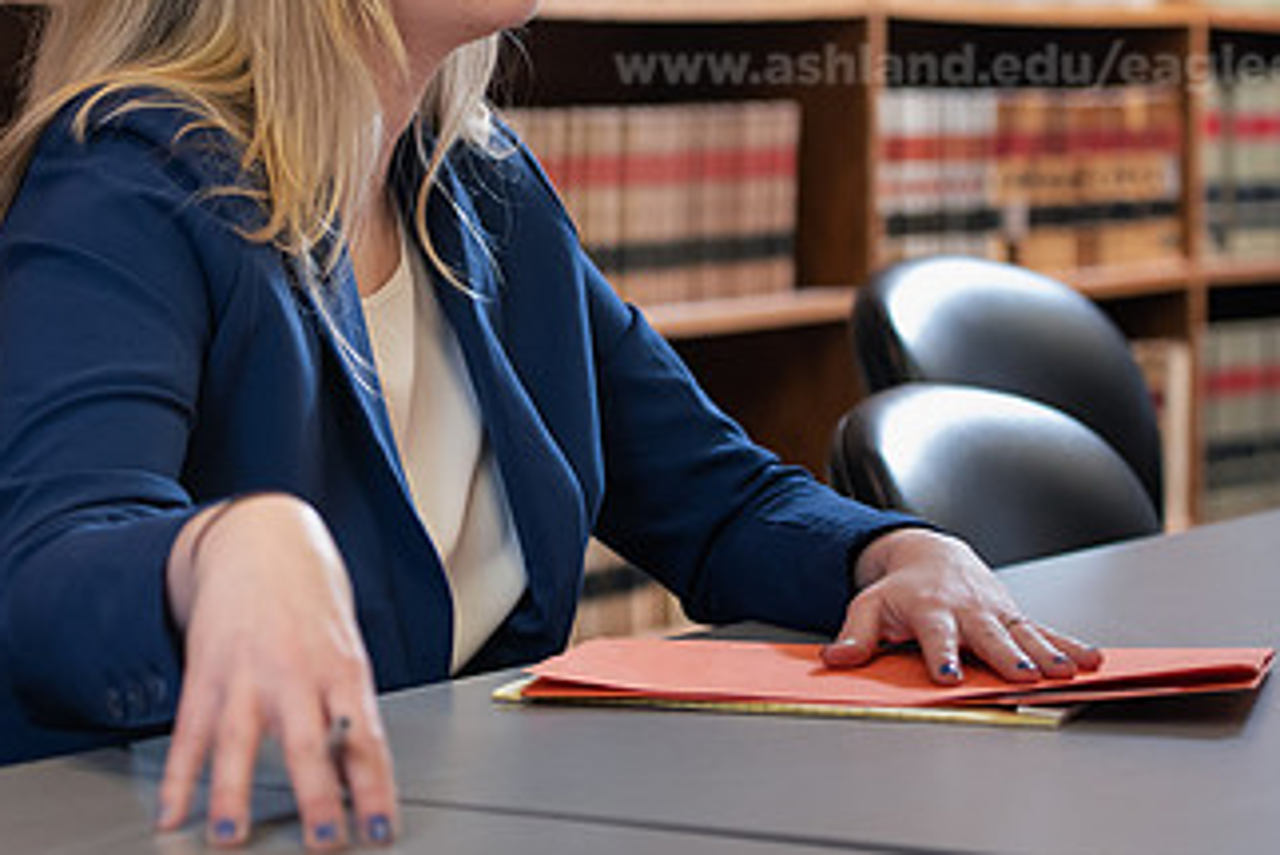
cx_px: 433
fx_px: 4482
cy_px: 149
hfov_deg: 16.2
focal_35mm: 126
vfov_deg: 10.9
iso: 800
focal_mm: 70
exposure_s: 1/160
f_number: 3.2
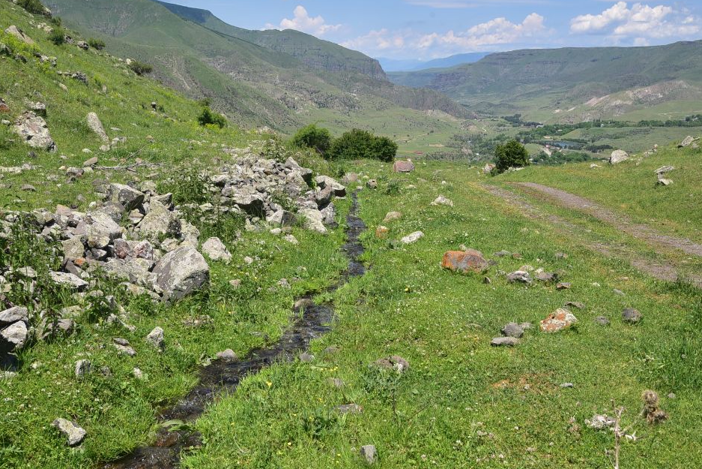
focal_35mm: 43
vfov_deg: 31.1
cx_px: 353
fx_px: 839
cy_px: 279
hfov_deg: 45.4
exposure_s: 1/125
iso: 100
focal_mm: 31
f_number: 11
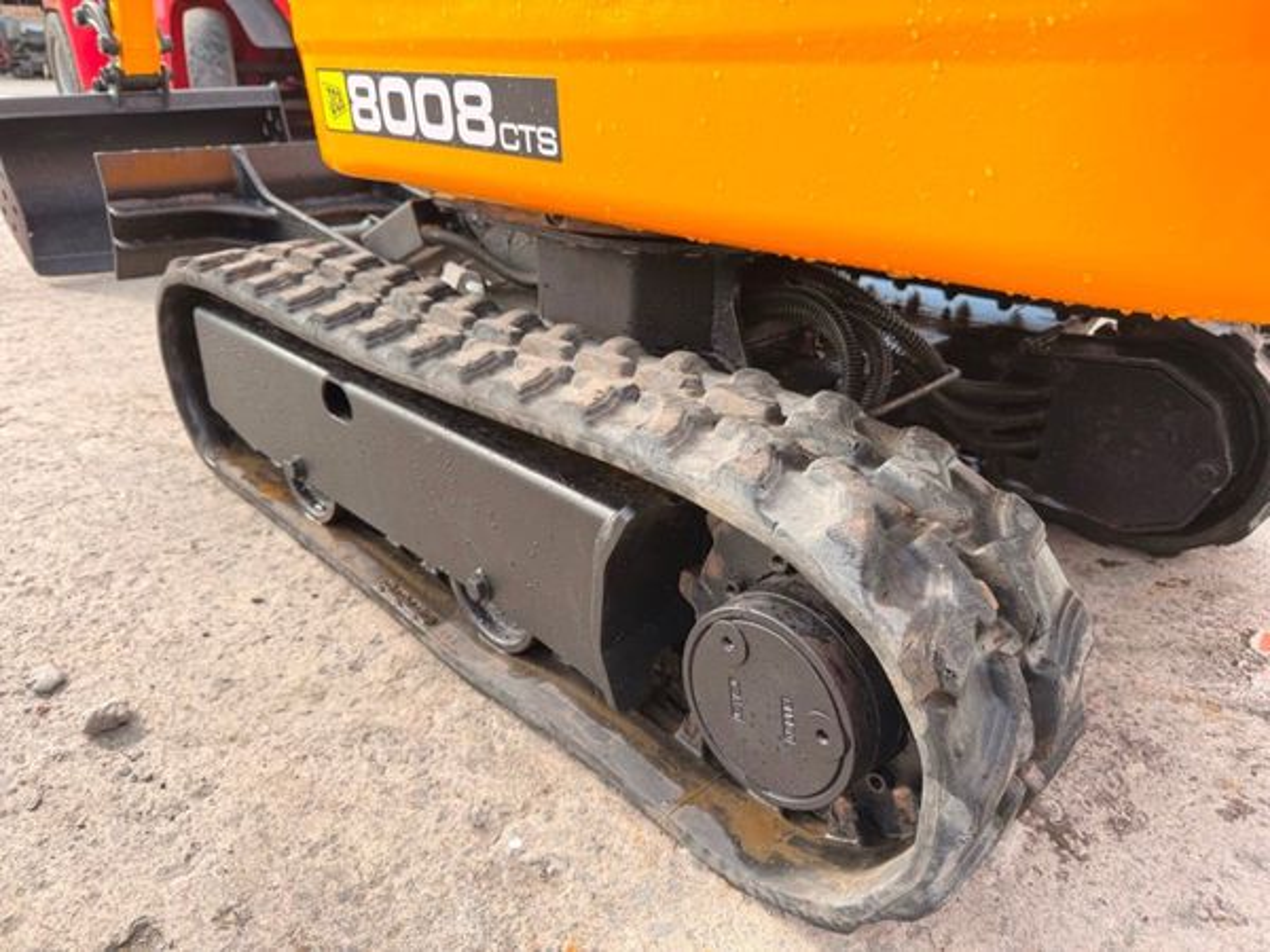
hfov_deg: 71.6
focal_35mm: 24
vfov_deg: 56.8
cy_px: 476
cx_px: 635
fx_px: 881
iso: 100
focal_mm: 6.76
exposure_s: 1/358
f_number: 1.78
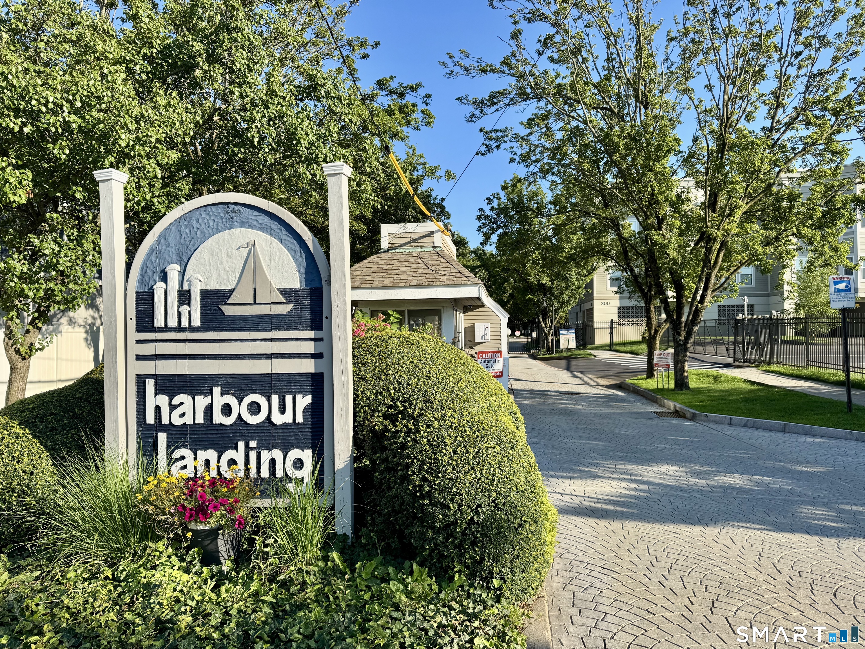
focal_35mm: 24
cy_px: 324
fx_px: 600
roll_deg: +0.9
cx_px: 432
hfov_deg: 71.6
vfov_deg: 56.8
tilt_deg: +1.1
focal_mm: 6.76
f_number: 1.78
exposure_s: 1/2174
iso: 80
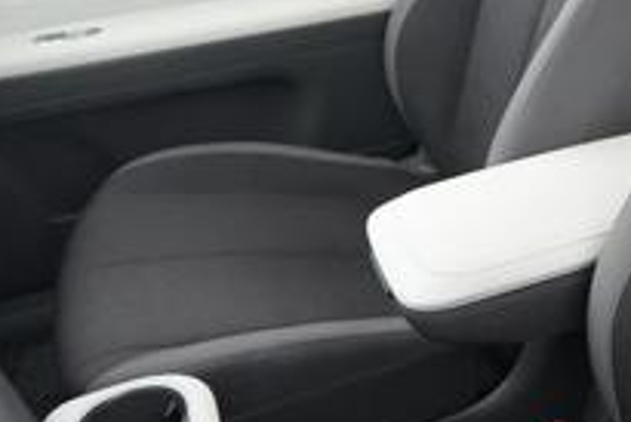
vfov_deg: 24.5
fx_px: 930
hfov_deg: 34.2
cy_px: 12
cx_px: 628
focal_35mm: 53
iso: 12800
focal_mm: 17
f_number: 2.8
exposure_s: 1/80
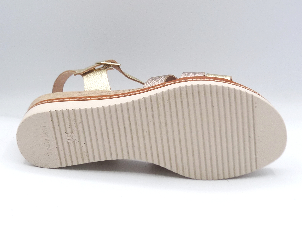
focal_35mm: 50
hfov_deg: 38.2
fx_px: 436
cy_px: 114
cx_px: 151
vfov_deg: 29.1
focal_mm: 4.9
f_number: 4.5
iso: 100
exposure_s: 1/200
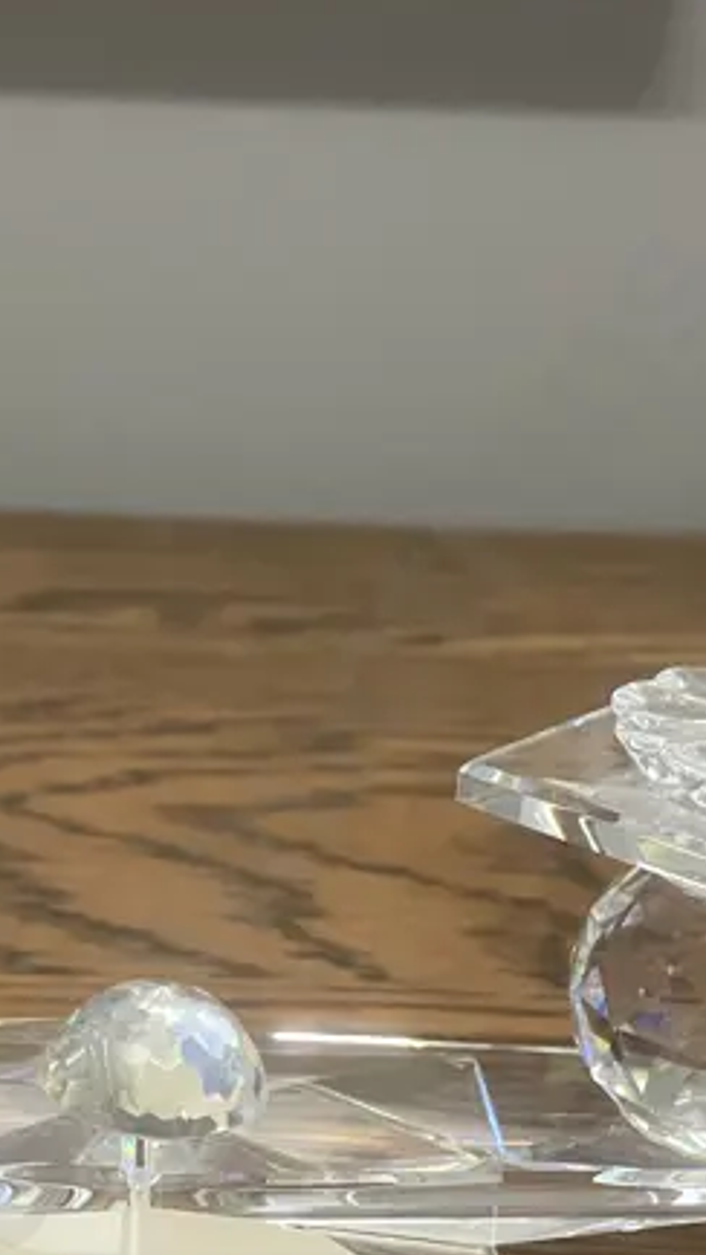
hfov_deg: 16.6
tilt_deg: -25.0
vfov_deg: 28.8
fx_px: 2397
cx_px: 150
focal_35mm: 72
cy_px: 986
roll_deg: -1.9
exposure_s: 1/50
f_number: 1.8
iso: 200
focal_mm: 3.99
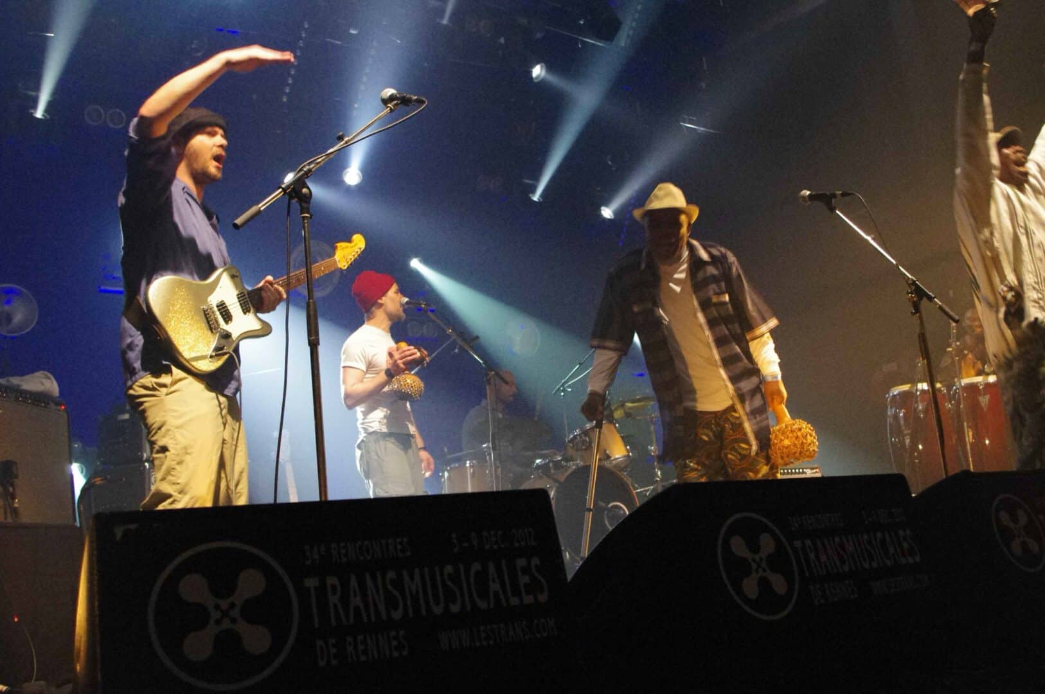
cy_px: 347
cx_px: 522
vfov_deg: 36.8
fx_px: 1044
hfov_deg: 53.2
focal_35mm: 36
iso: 6400
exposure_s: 1/50
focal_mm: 24.38
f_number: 5
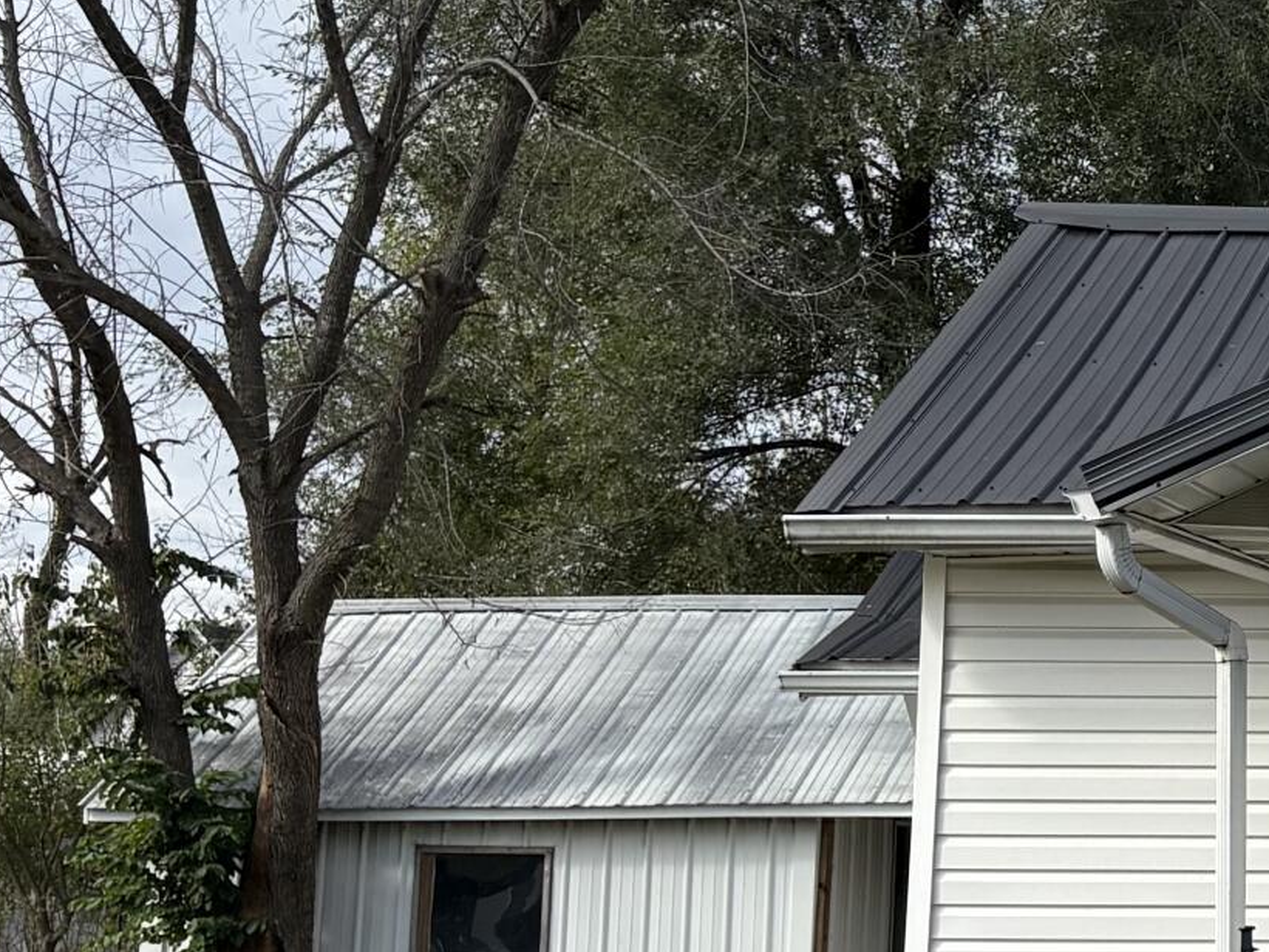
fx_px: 3483
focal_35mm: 95
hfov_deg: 18.0
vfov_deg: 15.5
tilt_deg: +6.0
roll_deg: +0.4
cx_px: 2003
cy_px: 593
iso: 50
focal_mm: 5.96
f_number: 1.6
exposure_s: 1/2985
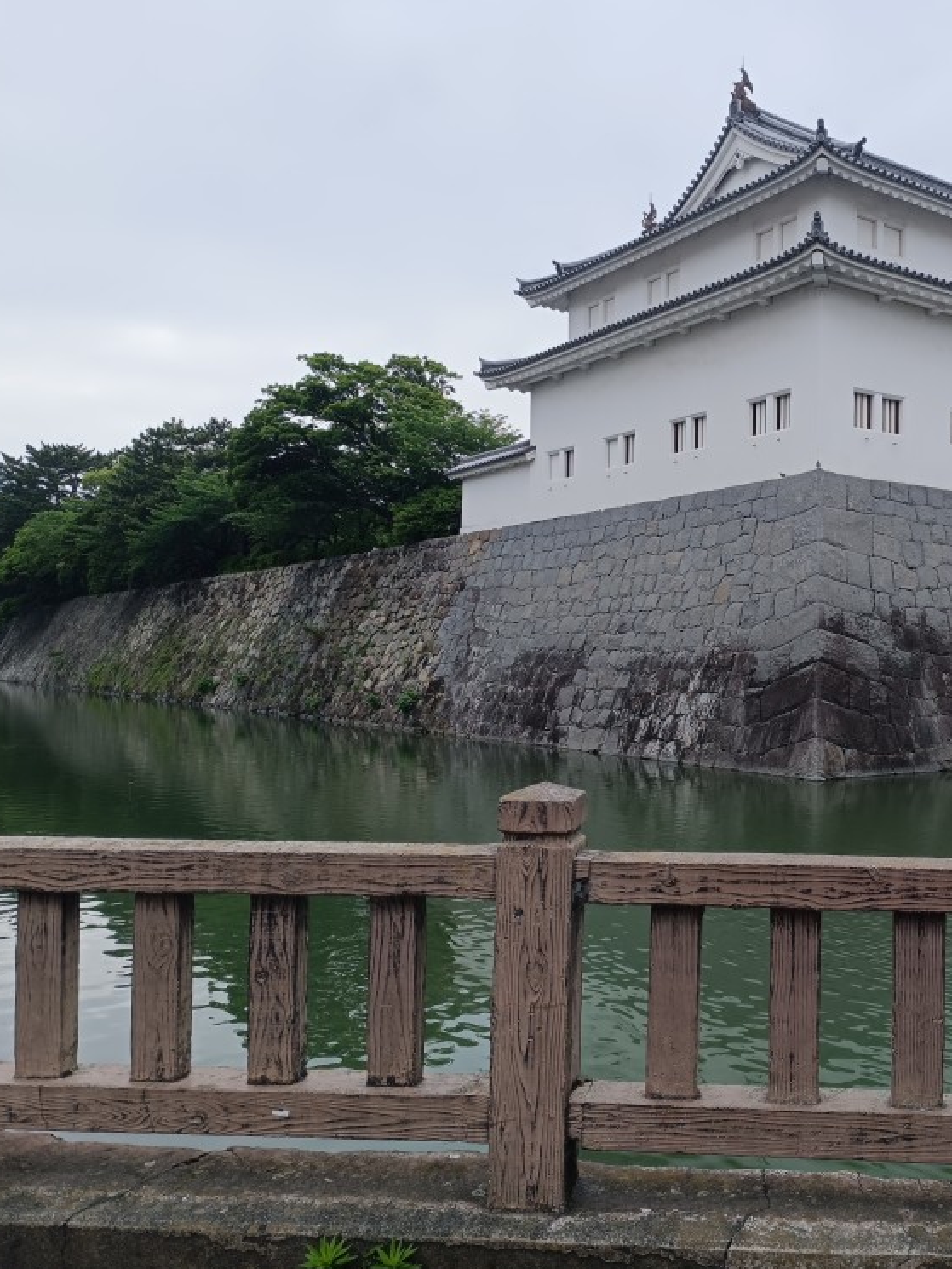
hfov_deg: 41.1
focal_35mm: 33
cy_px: 637
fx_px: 1210
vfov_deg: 55.3
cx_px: 768
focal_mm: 6.14
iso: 50
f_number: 1.65
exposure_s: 1/223
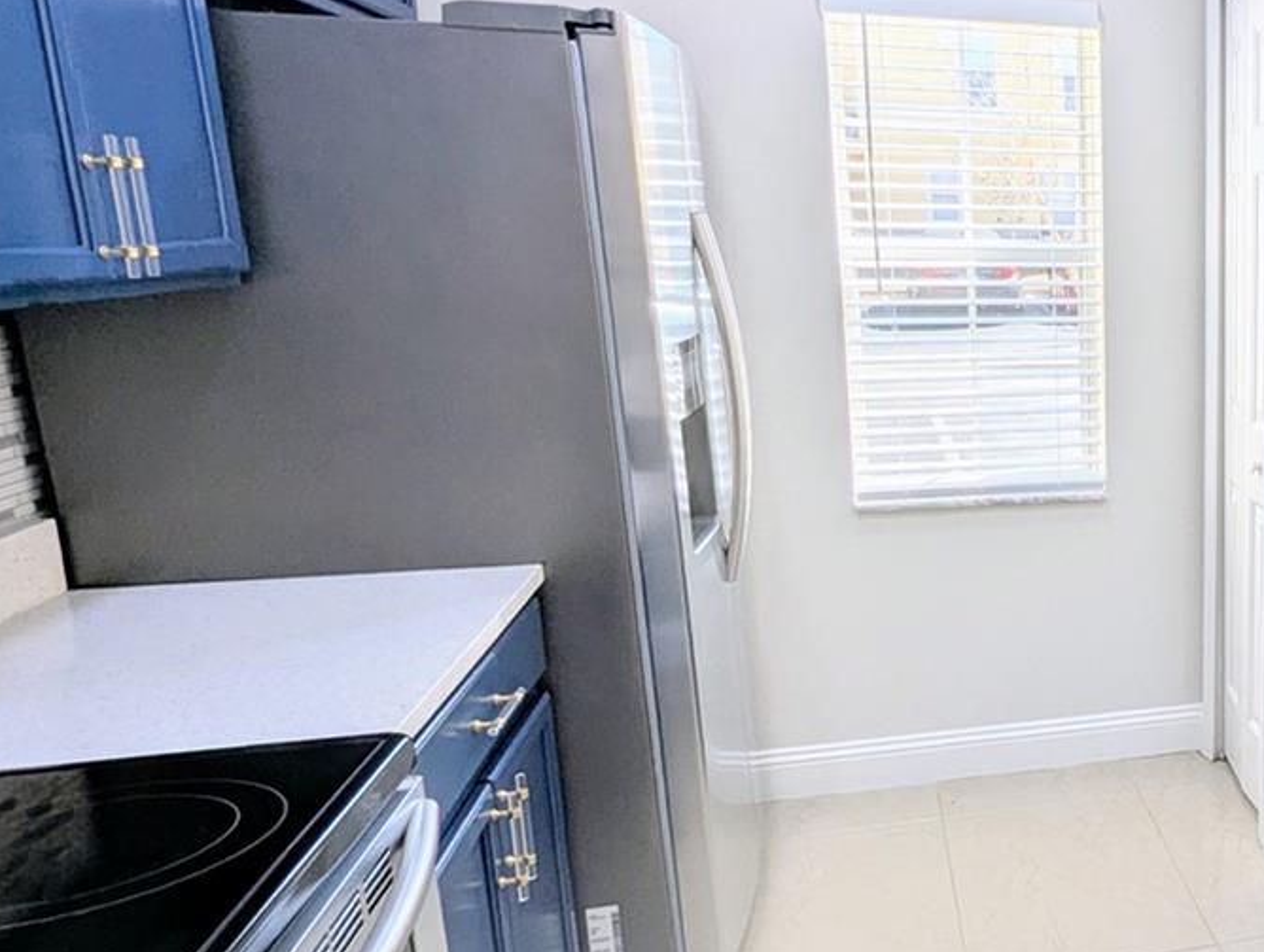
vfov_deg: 45.5
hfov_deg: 46.8
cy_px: 520
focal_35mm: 31
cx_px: 1309
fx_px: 1134
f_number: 2.2
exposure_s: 1/327
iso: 43
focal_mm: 1.95
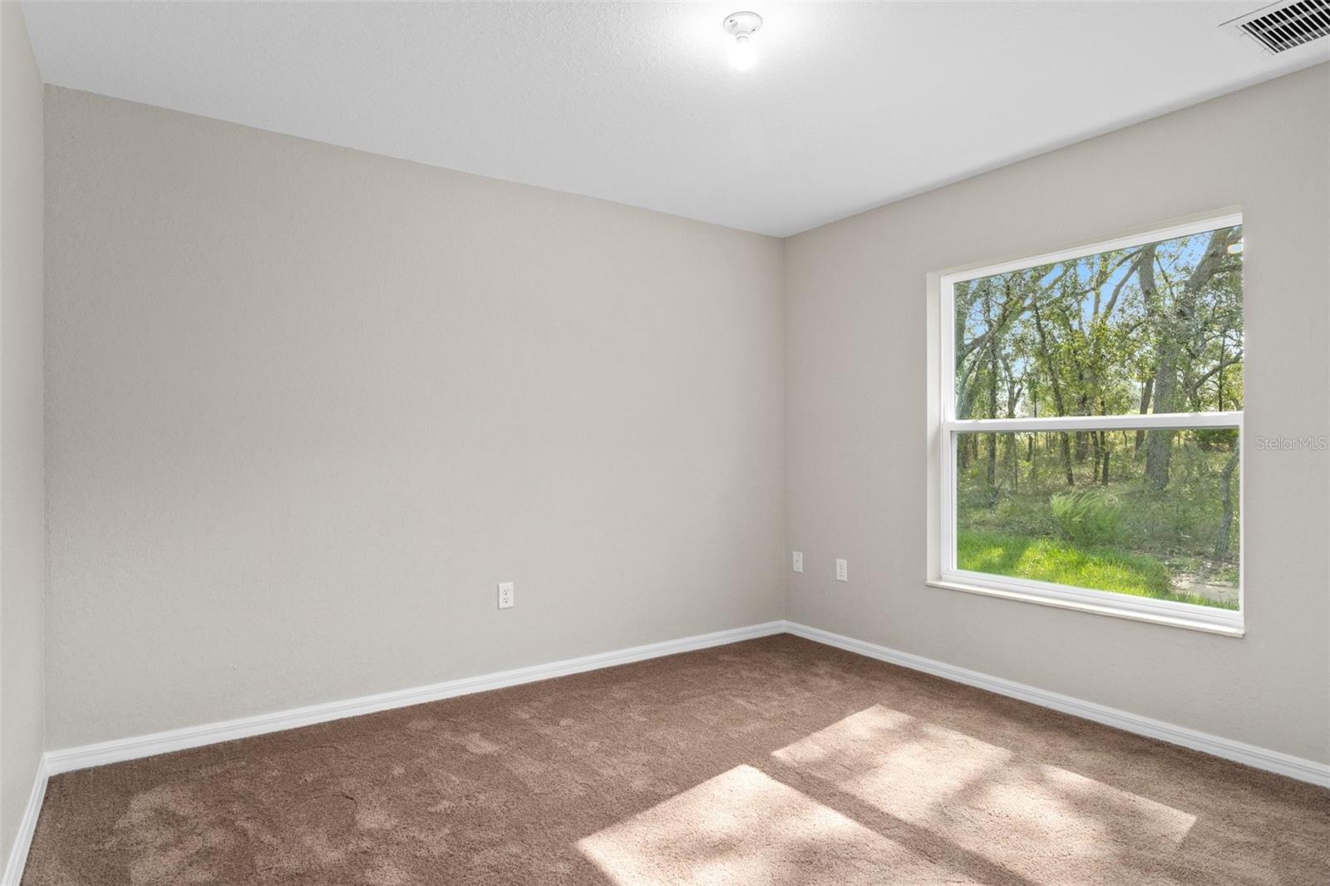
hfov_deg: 85.4
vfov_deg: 63.2
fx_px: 720
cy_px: 443
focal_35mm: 20
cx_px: 665
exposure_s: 1/4
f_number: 8
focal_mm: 13
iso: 320
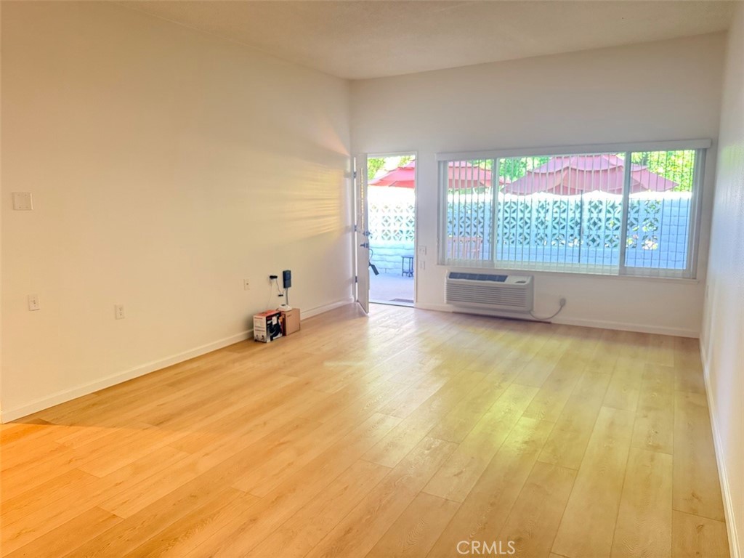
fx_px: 516
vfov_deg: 56.8
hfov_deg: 71.6
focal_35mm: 24
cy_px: 279
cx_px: 372
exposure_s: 1/60
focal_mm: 6.76
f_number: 1.78
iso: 800
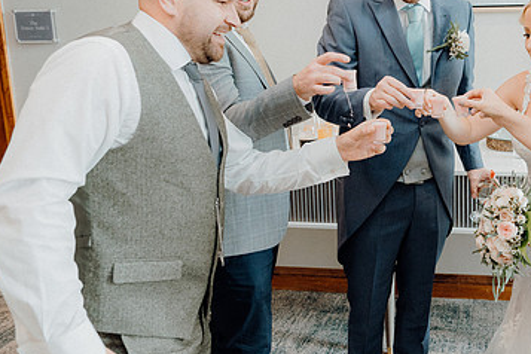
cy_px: 124
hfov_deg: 47.3
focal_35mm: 39
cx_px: 412
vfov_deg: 34.0
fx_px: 575
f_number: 3.5
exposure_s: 1/200
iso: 2500
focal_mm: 24
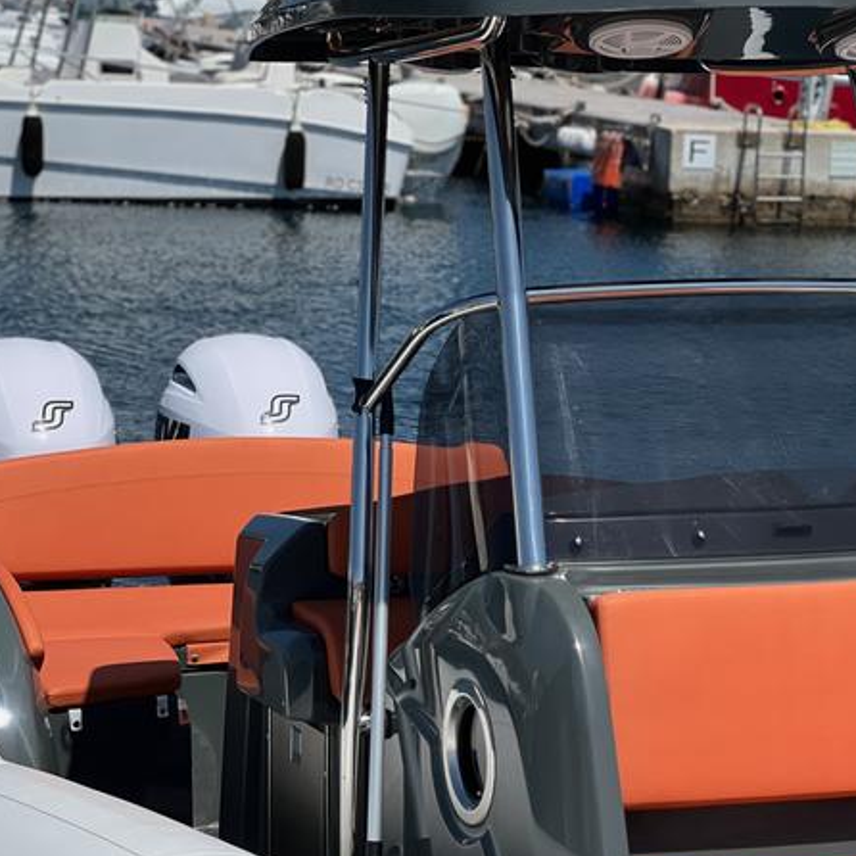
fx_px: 3413
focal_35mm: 122
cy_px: 503
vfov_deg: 14.3
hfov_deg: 14.3
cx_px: 572
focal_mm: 9
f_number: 2.8
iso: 32
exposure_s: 1/1553
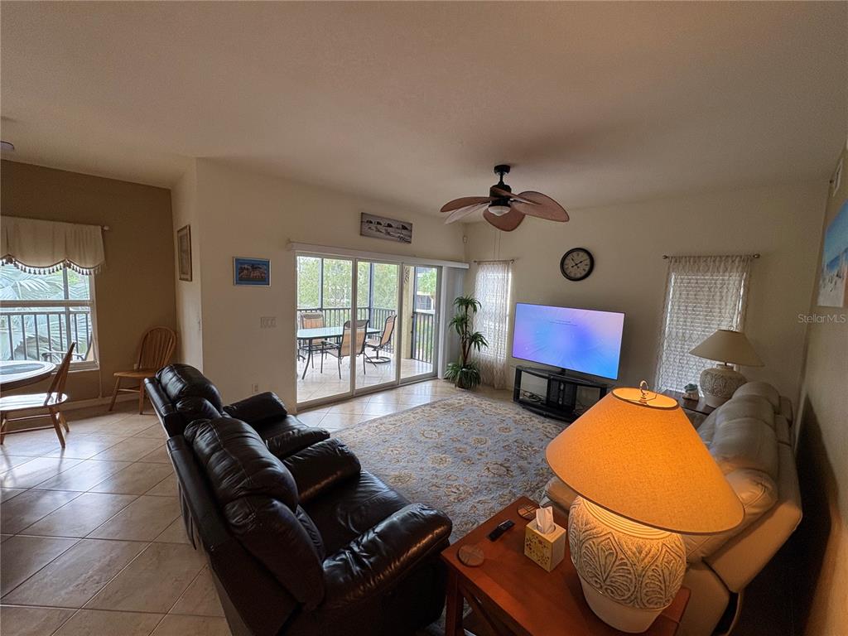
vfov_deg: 85.7
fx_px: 343
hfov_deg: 102.1
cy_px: 318
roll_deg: -1.8
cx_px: 424
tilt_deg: -4.3
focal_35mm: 14
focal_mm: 2.22
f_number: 2.2
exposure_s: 1/120
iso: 160
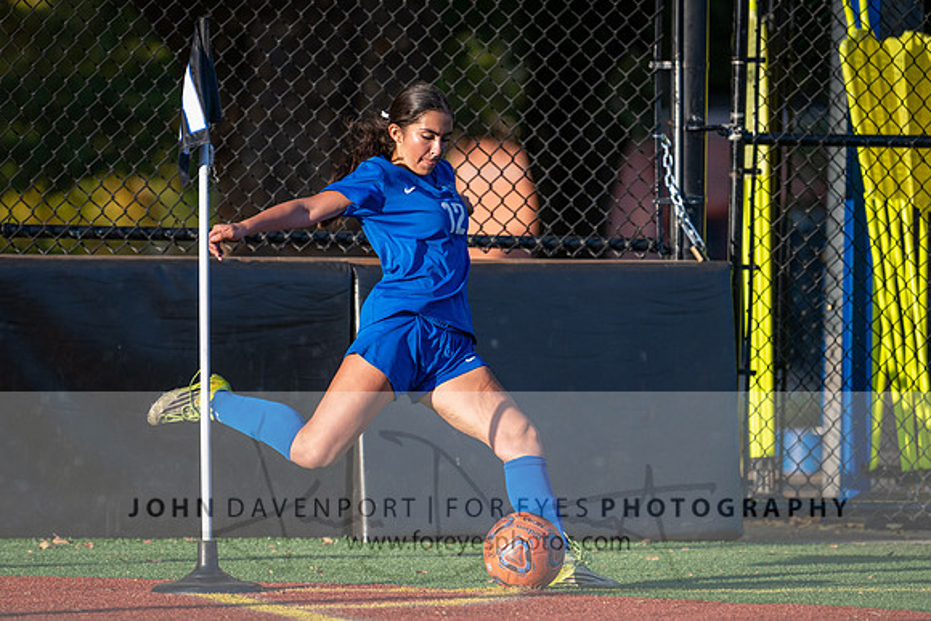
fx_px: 7784
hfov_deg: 6.8
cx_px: 365
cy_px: 278
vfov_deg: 4.6
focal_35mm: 301
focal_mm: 200
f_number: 2.8
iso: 320
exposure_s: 1/2000
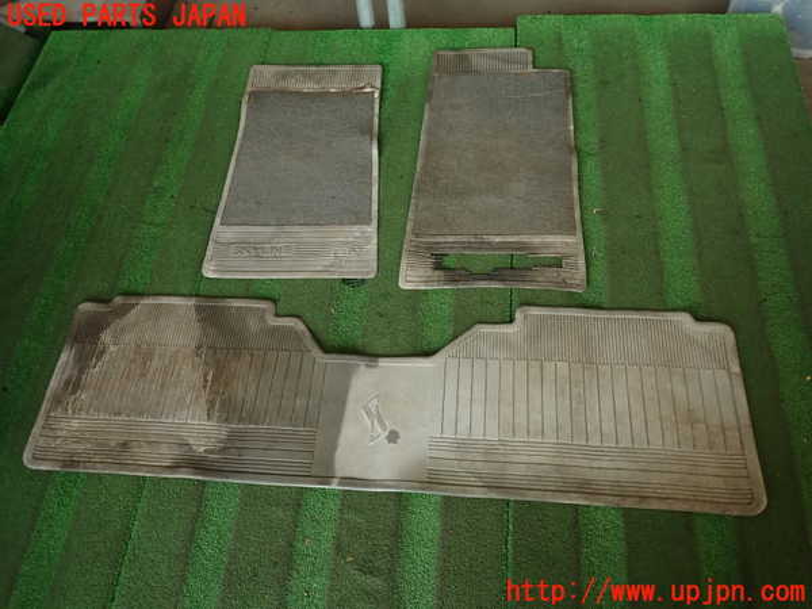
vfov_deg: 54.9
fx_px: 586
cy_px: 304
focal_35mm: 25
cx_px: 406
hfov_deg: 69.4
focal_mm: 4.5
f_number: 2
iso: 100
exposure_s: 1/125
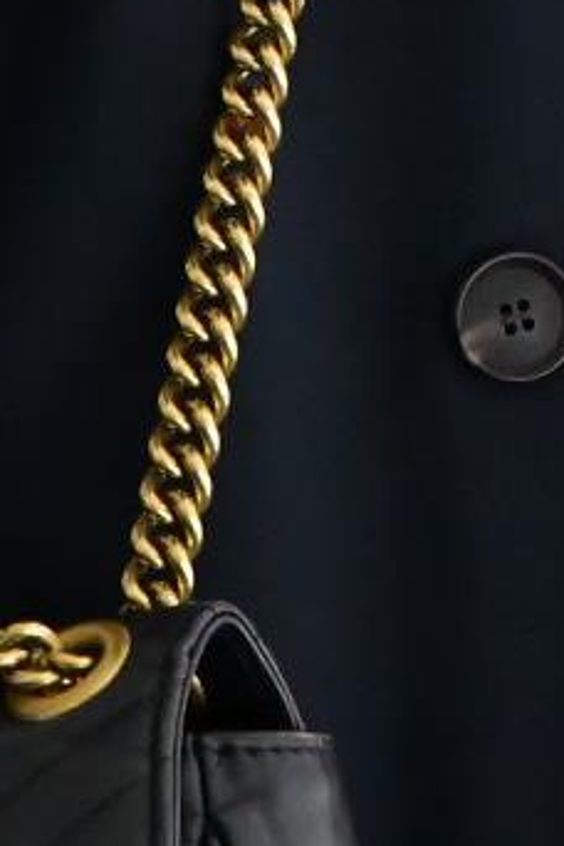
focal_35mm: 1194
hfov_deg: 1.2
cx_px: 795
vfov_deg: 1.7
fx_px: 28057
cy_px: -1326
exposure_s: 1/1250
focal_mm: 165
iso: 2000
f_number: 6.3
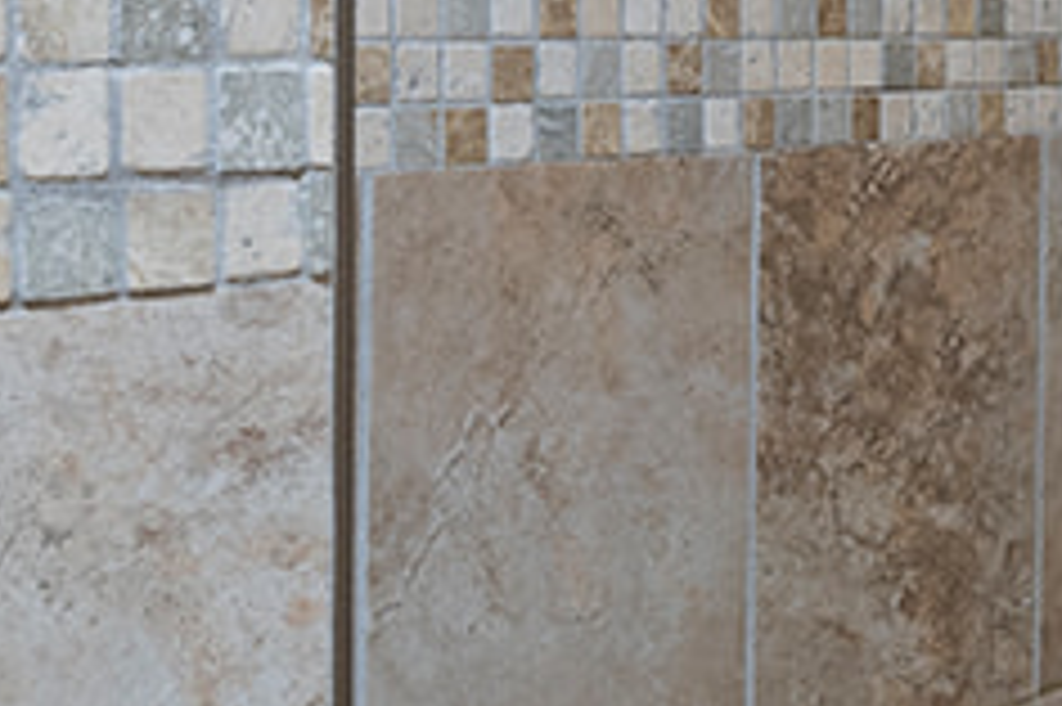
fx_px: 2800
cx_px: 1620
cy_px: 56
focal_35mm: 95
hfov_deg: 18.8
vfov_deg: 14.2
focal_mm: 14
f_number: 9
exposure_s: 1.6
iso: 250
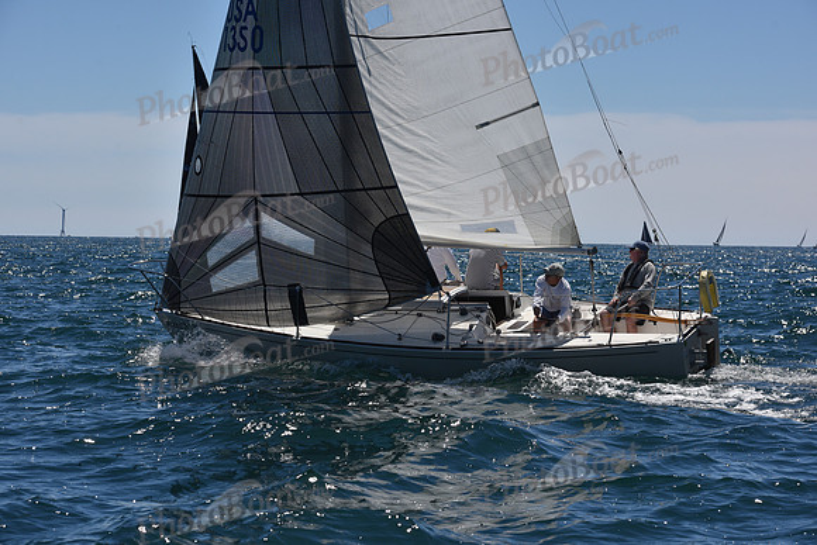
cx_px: 408
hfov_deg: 22.1
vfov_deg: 14.9
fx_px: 2088
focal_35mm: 92
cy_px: 272
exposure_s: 1/800
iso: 250
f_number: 9
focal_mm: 92
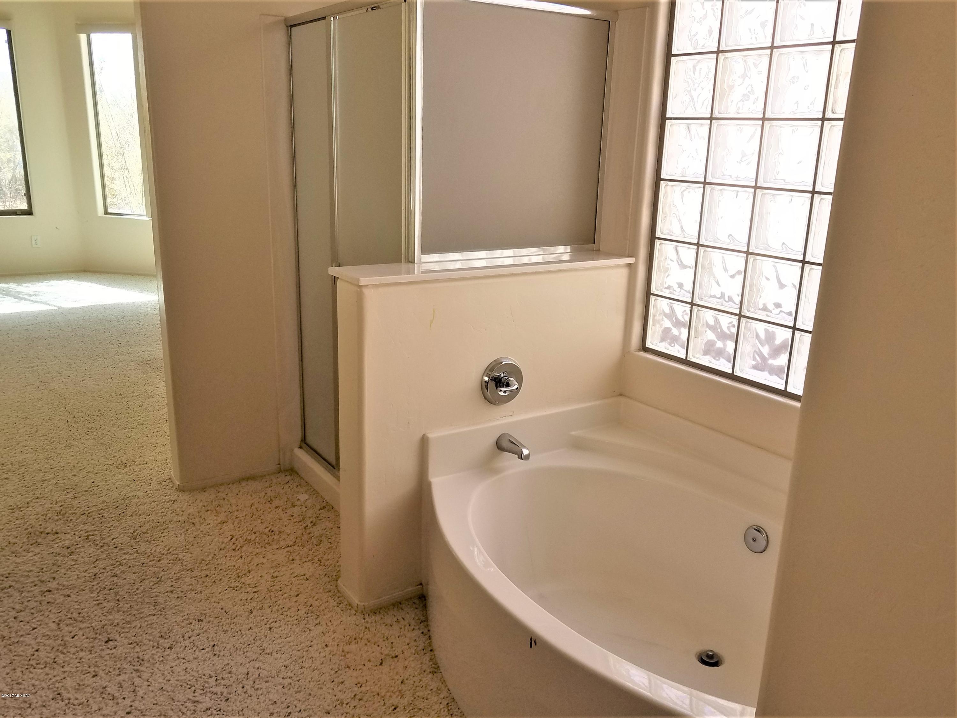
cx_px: 478
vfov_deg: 53.1
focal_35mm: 26
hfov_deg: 67.3
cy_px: 359
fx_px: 719
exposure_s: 1/208
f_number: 1.7
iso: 40
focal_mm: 4.2
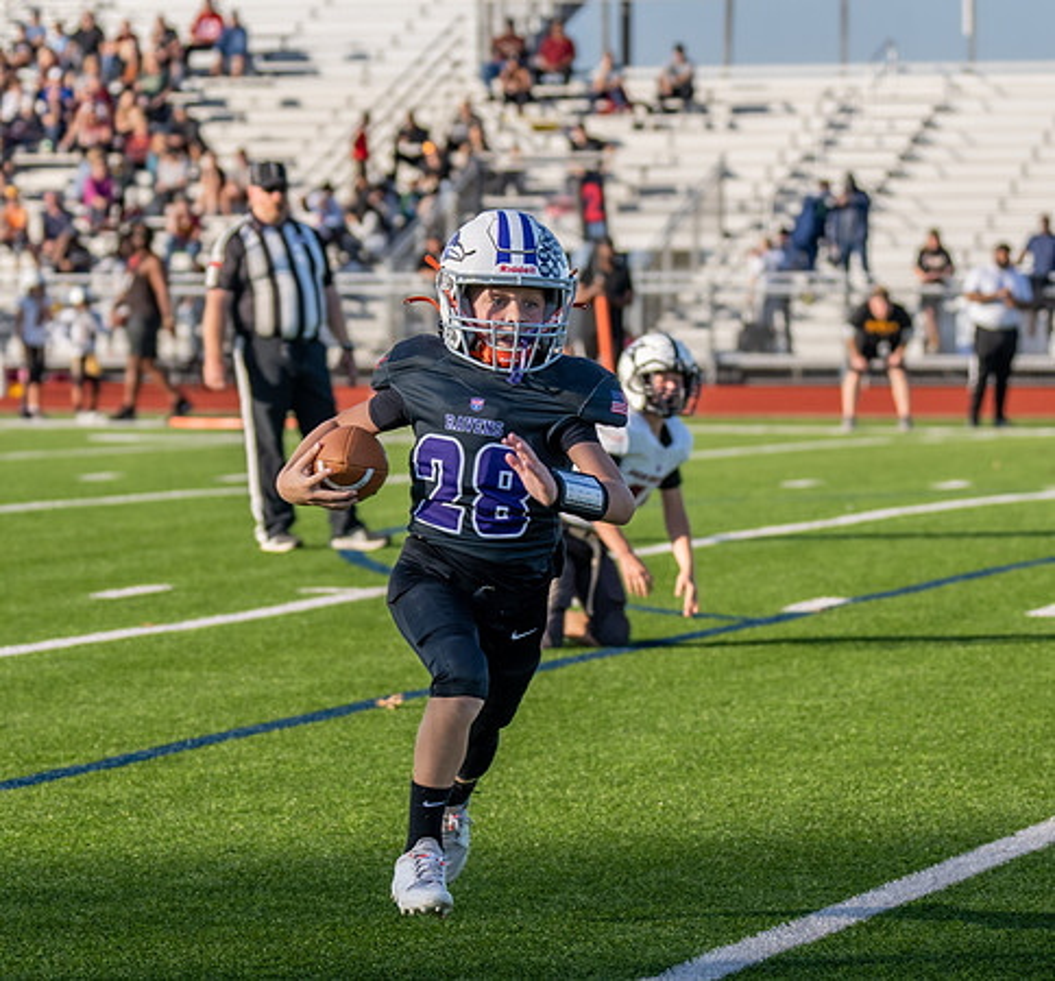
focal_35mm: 166
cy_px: 574
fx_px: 5520
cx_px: 382
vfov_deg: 10.2
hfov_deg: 10.9
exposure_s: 1/1250
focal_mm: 70
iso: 100
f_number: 2.8
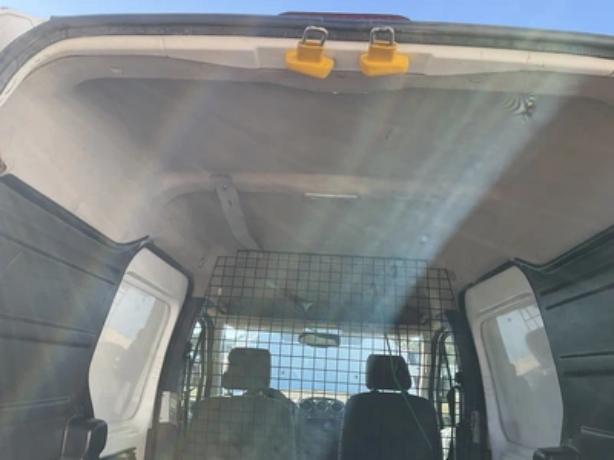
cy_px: 230
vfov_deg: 48.2
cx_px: 307
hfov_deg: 61.7
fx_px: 514
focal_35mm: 29
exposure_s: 1/320
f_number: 1.8
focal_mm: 3
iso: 25
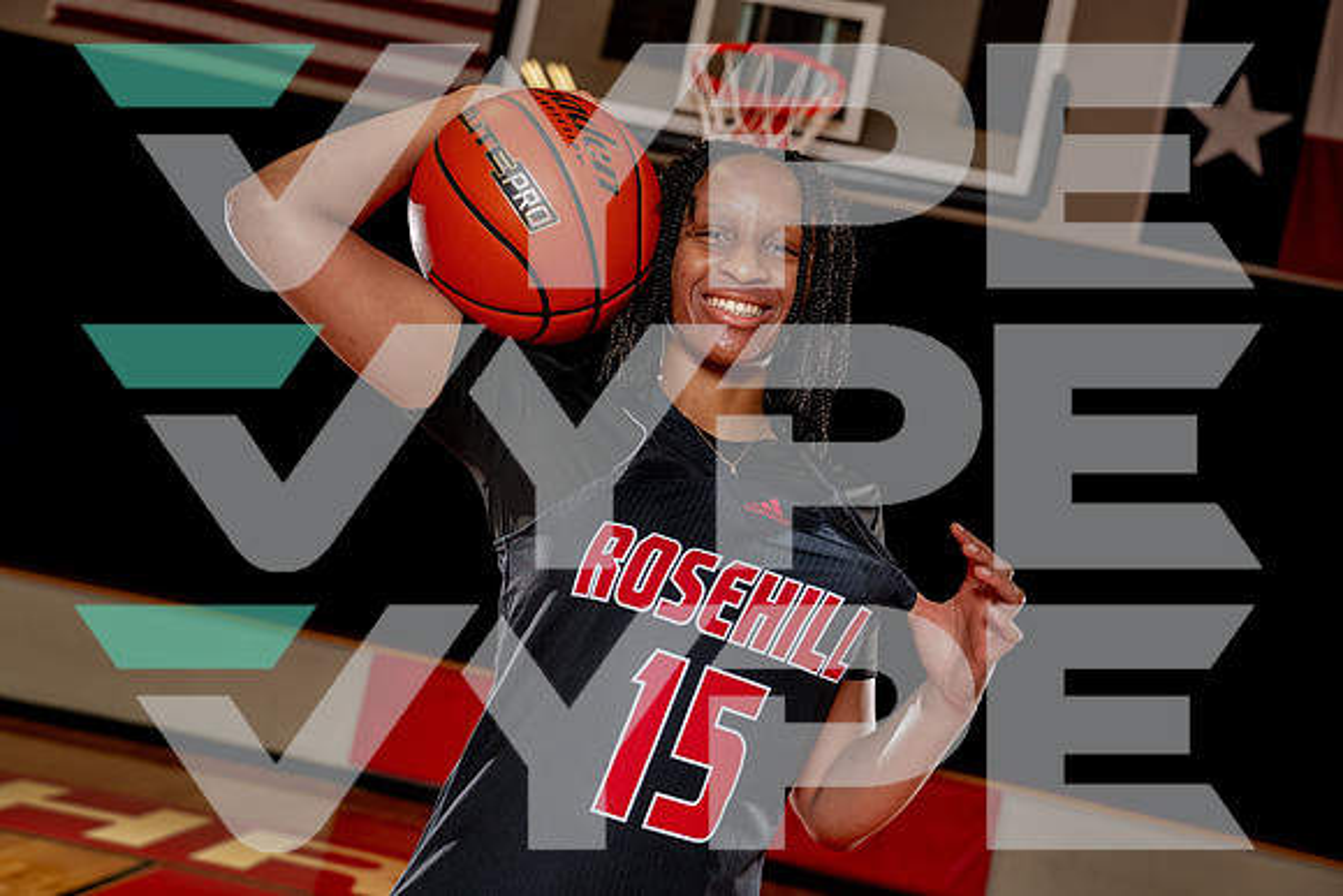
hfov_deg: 44.5
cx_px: 672
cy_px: 448
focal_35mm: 44
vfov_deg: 30.5
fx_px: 1642
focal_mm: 44
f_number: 4
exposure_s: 1/250
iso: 400
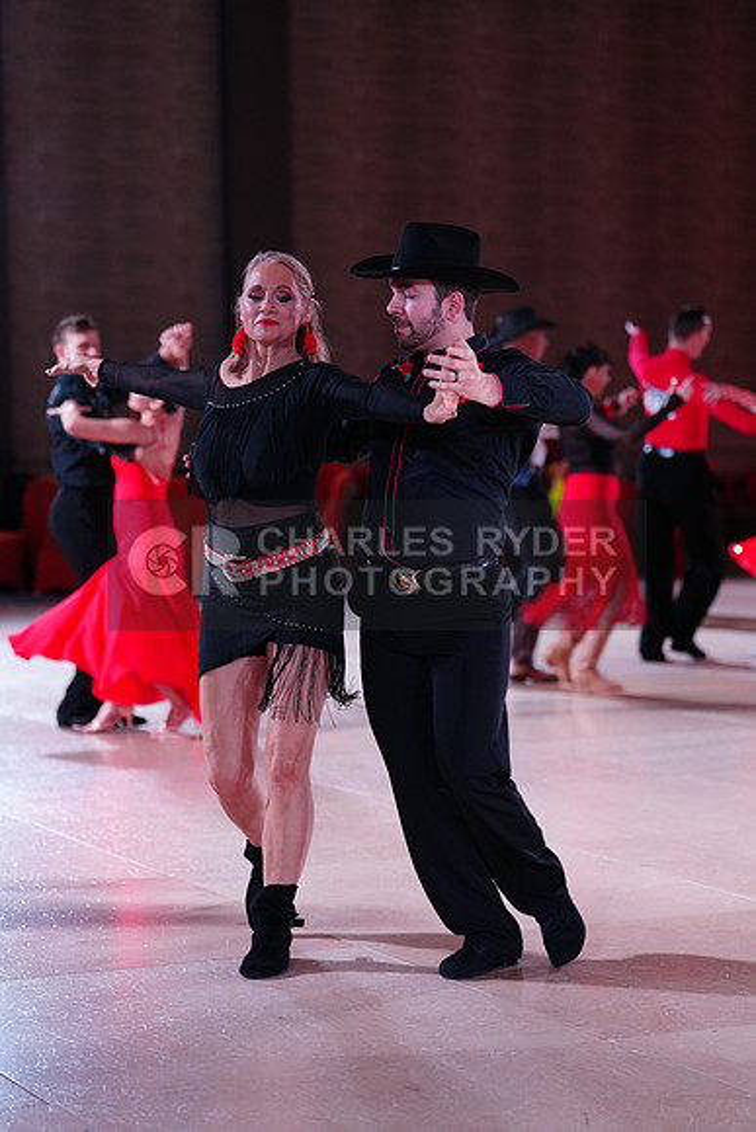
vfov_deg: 22.4
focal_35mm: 91
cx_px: 378
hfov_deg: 15.0
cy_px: 566
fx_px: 2865
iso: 2000
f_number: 2.8
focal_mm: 91
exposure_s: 1/500
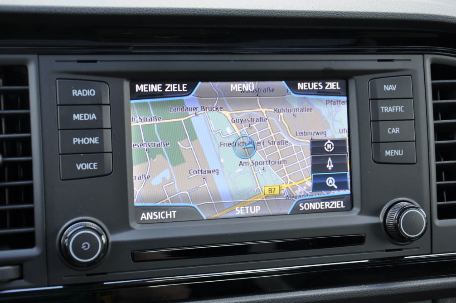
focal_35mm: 58
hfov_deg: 34.5
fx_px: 734
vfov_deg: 23.3
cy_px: 154
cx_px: 225
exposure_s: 1/30
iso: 200
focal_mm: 38
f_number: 5.6
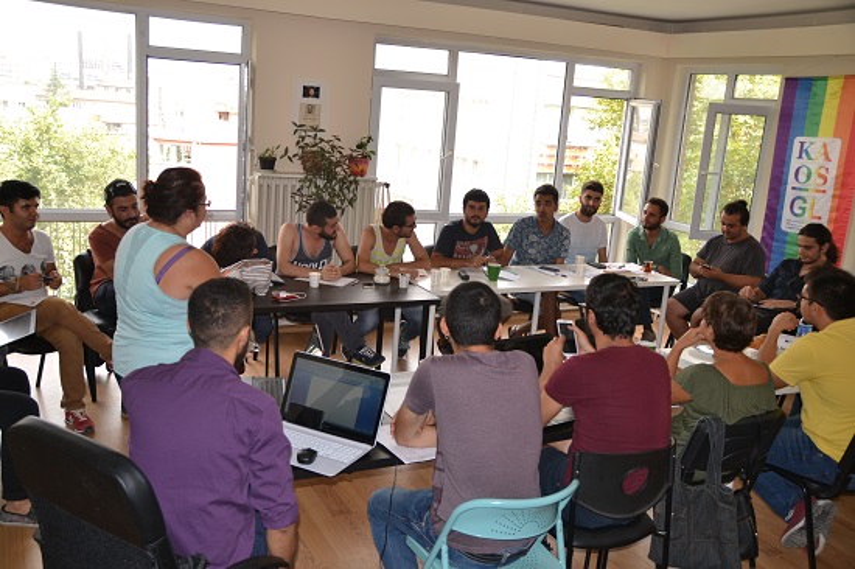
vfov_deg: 39.9
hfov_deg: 57.3
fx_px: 783
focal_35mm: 33
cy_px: 284
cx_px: 428
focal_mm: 22
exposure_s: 1/125
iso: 180
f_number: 4
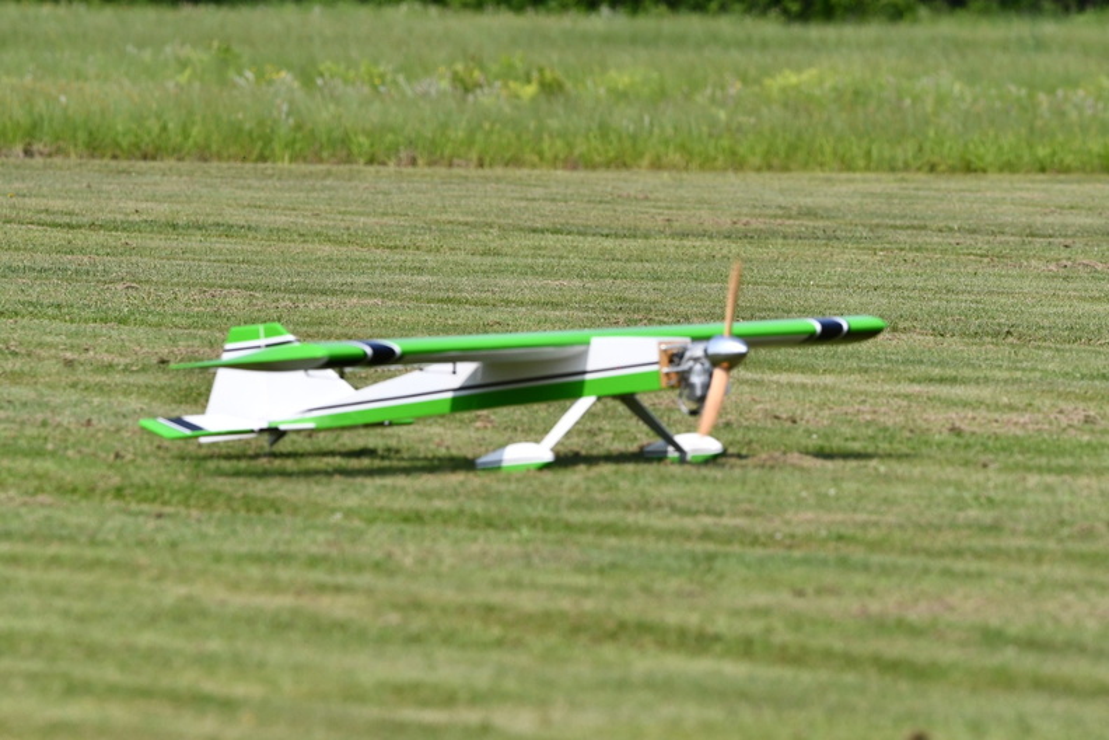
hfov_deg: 4.0
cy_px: 370
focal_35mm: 510
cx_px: 554
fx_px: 15710
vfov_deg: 2.7
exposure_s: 1/3200
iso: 800
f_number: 7.1
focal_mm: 340
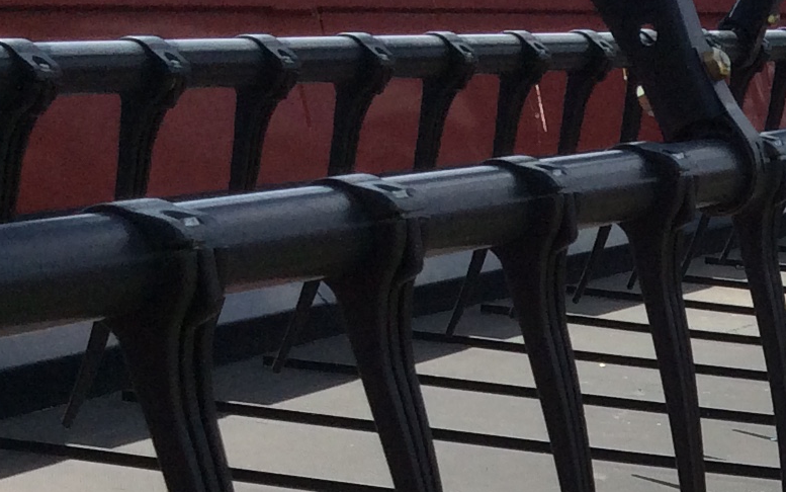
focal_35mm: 113
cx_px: 1011
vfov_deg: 10.9
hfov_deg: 17.4
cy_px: 853
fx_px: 2421
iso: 32
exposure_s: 1/1167
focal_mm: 3.3
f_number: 2.4
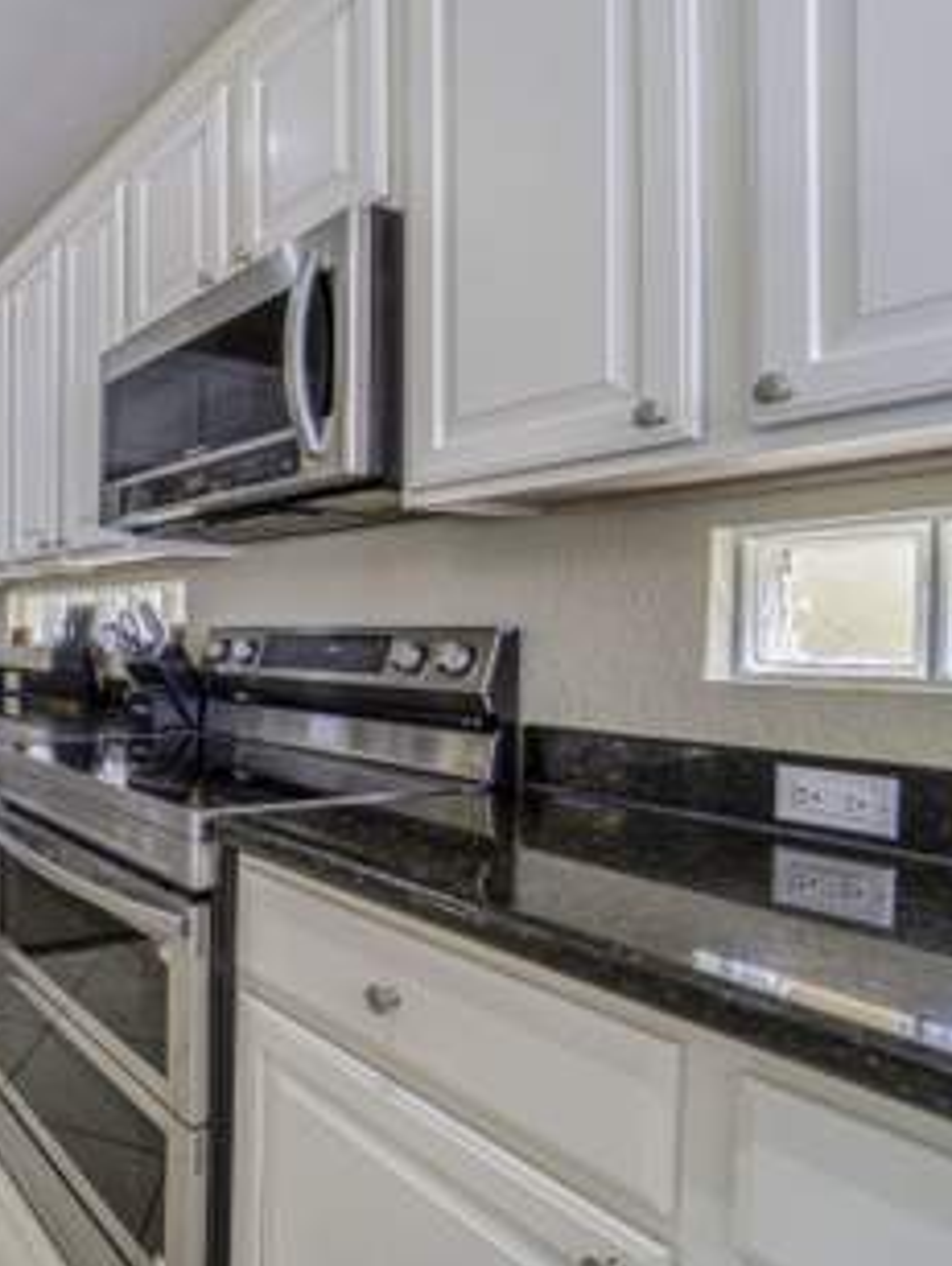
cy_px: 645
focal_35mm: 21
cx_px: -33
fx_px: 768
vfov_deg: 78.9
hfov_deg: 49.6
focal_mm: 14
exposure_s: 1/50
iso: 400
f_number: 22
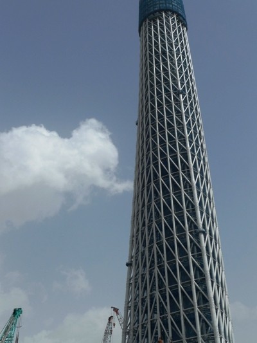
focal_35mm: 44
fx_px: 435
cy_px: 172
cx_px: 128
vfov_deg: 42.9
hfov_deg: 32.9
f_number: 6.3
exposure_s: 1/1000
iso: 80
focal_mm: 9.3
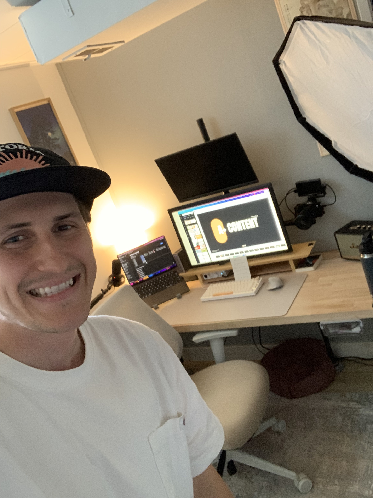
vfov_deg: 56.8
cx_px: 186
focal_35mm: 32
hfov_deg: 44.2
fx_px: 460
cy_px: 249
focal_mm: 2.87
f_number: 2.2
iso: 400
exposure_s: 1/30
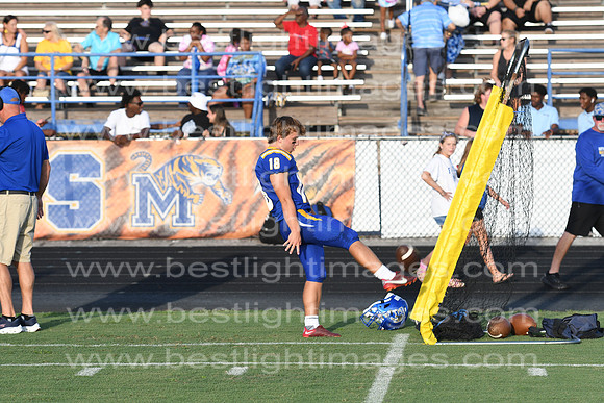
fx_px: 3021
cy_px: 202
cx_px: 302
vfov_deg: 7.6
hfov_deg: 11.4
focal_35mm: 180
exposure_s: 1/500
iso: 110
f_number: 5.6
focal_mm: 120
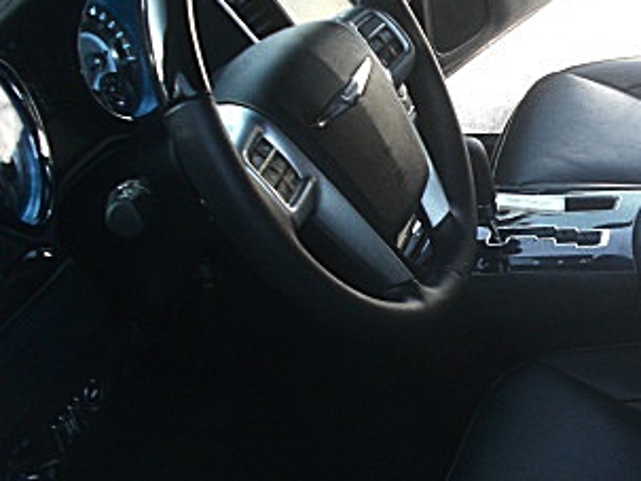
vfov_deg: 19.4
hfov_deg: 24.2
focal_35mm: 76
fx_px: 1407
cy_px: 278
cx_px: 675
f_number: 2.8
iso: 200
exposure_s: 1/100
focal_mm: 6.3
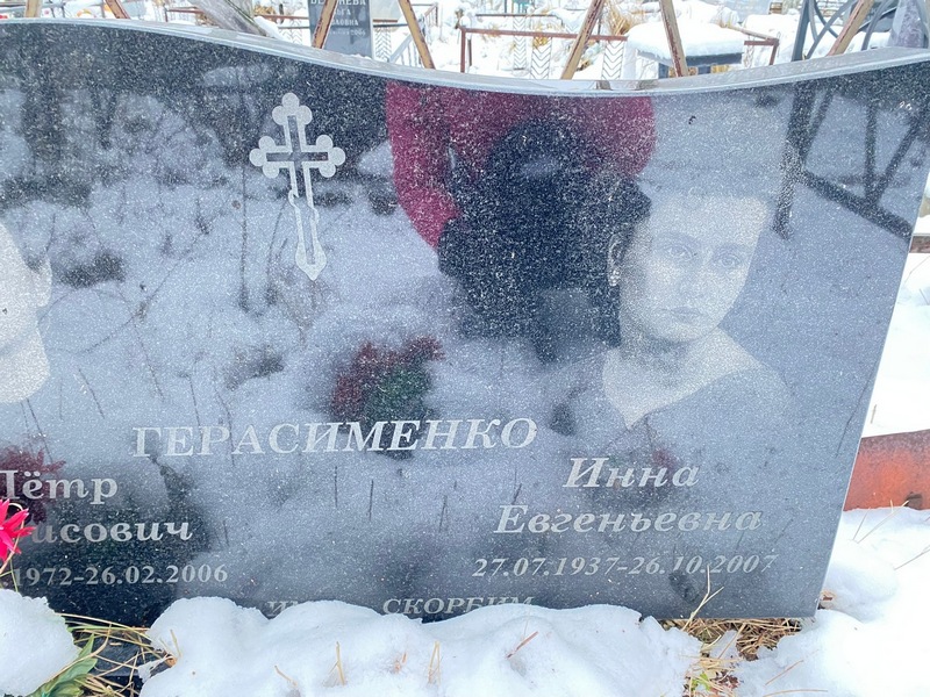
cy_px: 348
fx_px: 699
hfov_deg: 67.3
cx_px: 465
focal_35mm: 26
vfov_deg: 53.1
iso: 250
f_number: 1.8
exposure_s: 1/60
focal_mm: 4.25
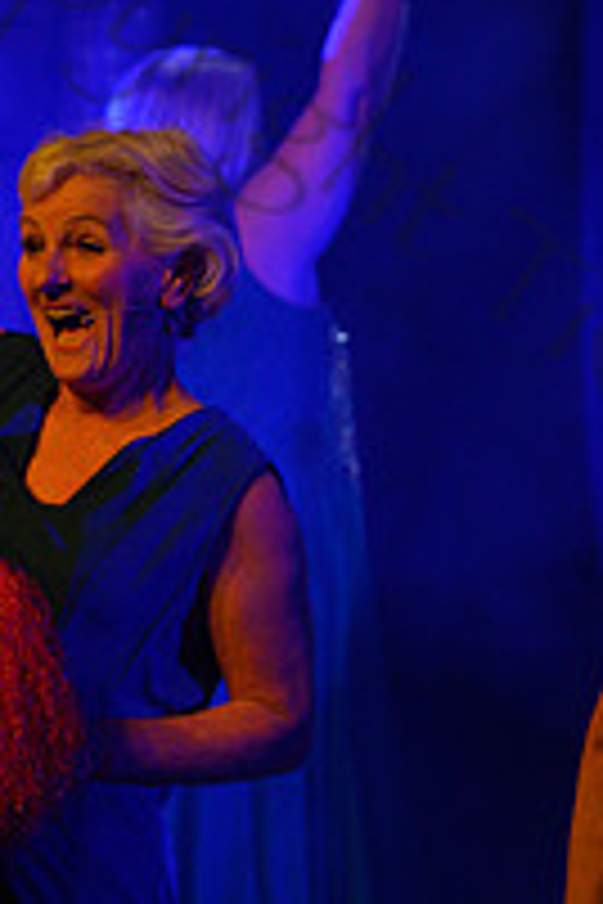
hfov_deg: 4.6
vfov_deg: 7.0
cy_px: 448
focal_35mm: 295
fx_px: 7411
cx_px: 760
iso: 1250
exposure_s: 1/160
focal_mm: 102
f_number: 3.5
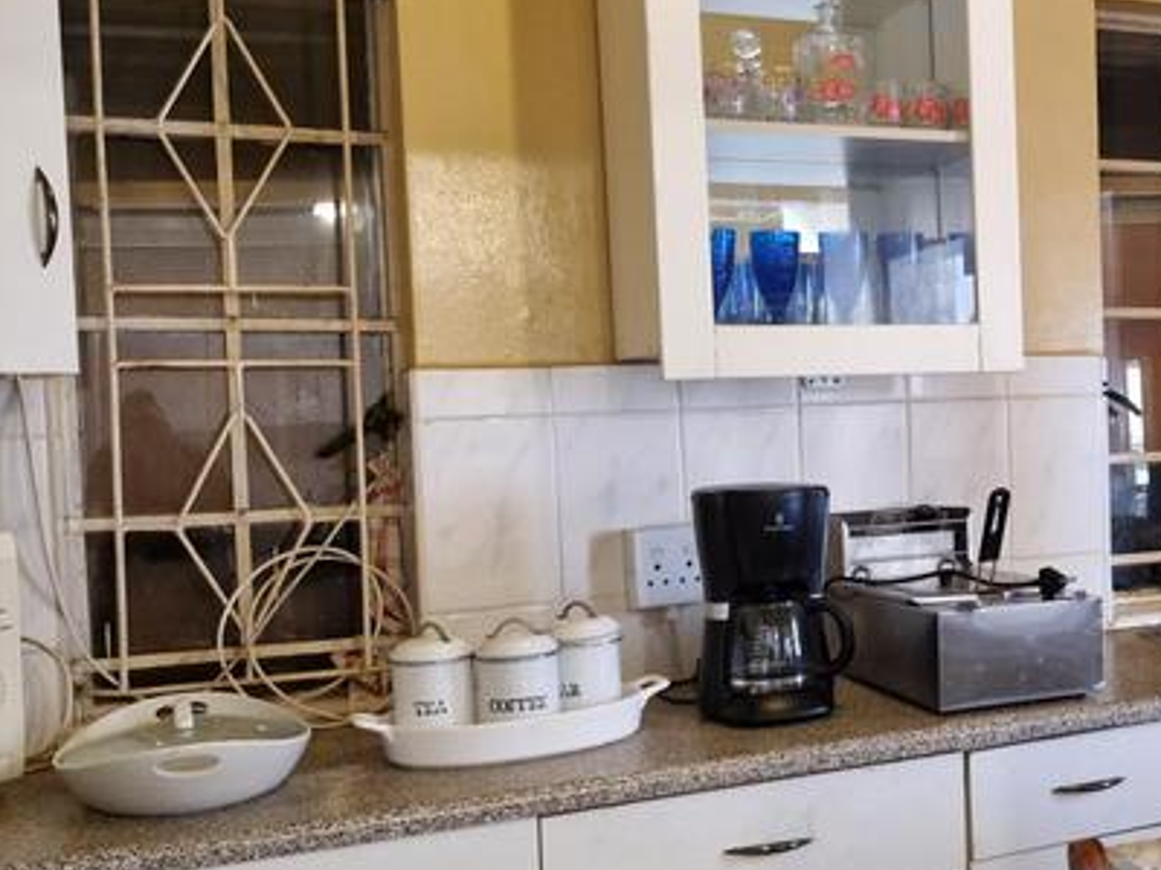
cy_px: 484
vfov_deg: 31.5
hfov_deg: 38.5
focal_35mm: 46
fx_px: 1543
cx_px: 1039
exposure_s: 1/50
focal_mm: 5.54
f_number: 1.8
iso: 640
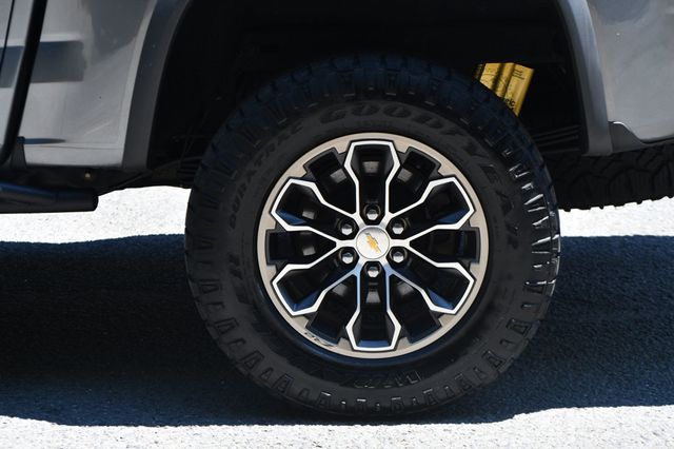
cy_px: 224
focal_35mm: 123
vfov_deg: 11.1
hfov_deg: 16.7
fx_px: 2302
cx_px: 337
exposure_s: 1/250
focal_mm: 82
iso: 200
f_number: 6.3
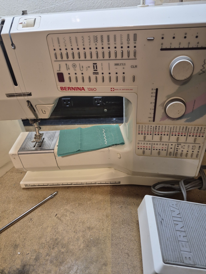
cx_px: 103
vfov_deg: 73.9
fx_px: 182
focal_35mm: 23
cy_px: 137
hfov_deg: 58.9
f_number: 1.8
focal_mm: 5.4
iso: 200
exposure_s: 1/120
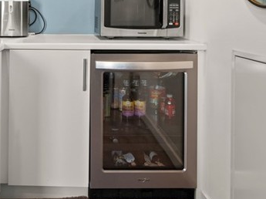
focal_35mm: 40
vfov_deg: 33.7
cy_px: 15
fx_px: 307
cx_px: 71
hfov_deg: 45.4
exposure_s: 1/2.5
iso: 320
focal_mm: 14
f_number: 6.3
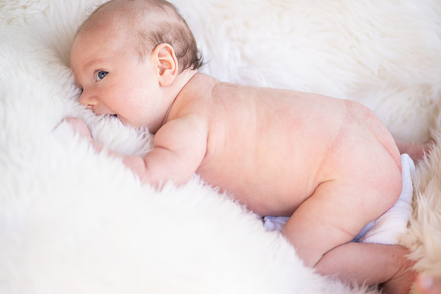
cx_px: 220
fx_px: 1041
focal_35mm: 85
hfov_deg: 23.9
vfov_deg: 16.1
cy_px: 147
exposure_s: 1/125
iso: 100
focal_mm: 85
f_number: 1.8
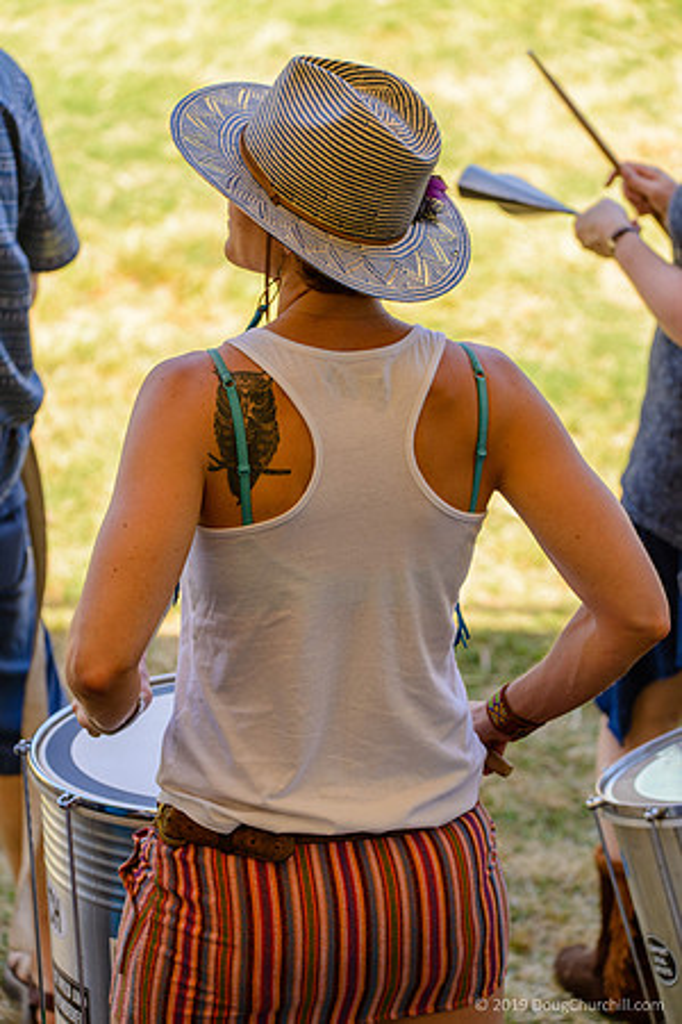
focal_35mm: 210
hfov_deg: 6.5
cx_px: 341
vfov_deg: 9.8
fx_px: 5967
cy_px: 512
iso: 250
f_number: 5.6
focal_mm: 210
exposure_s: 1/500
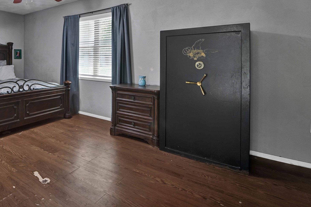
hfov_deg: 77.1
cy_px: 61
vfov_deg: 57.5
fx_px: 181
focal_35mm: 21
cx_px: 91
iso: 100
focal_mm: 14
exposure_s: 1/6
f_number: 8
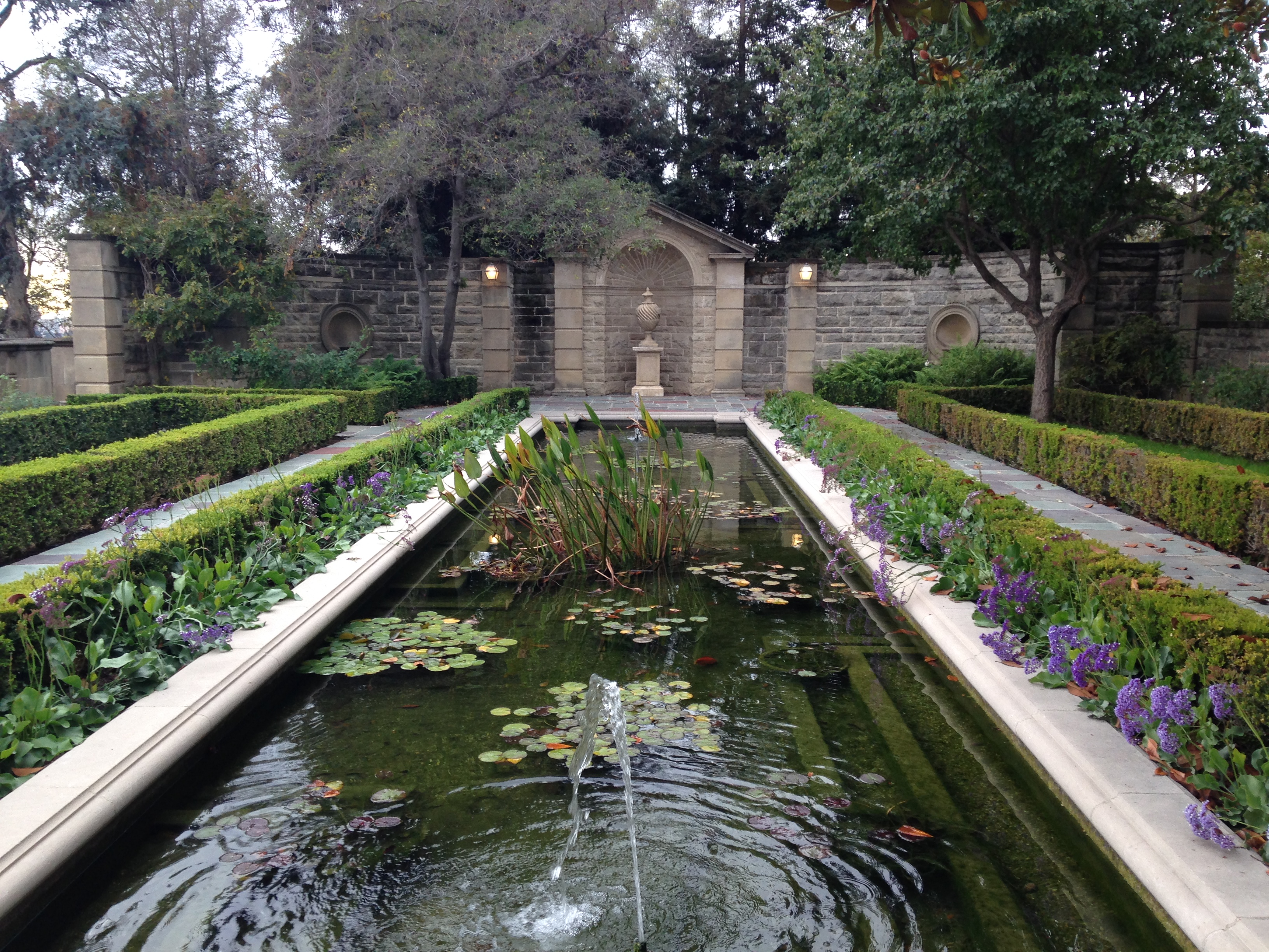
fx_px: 1210
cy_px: 476
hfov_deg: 55.4
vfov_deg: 42.9
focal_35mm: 33
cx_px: 634
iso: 64
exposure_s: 1/120
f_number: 2.4
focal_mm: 4.12
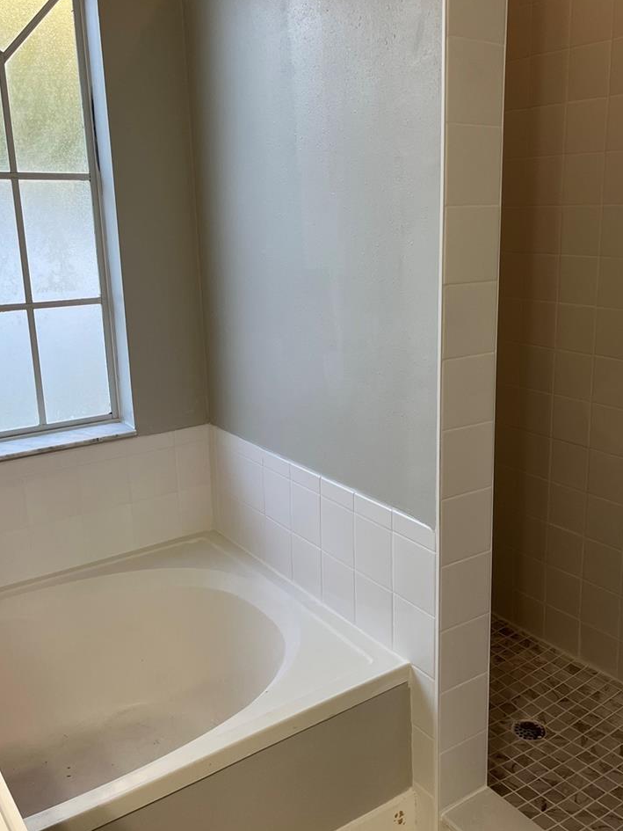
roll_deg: +1.6
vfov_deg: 55.3
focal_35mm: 33
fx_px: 792
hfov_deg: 42.8
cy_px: 396
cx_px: 366
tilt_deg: -14.0
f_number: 1.6
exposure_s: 1/120
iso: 125
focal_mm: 5.1
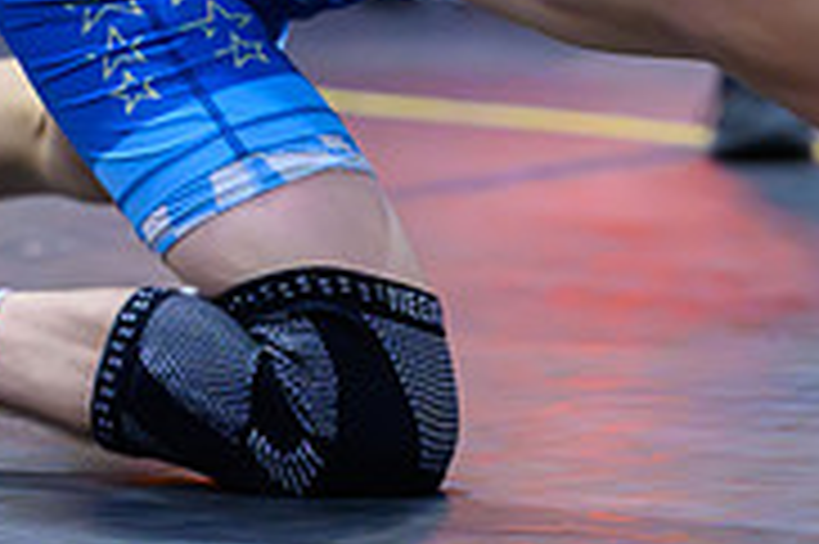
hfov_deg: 6.0
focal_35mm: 343
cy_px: -317
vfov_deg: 4.0
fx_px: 7796
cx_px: 719
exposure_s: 1/800
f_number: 2.8
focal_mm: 95
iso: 20000
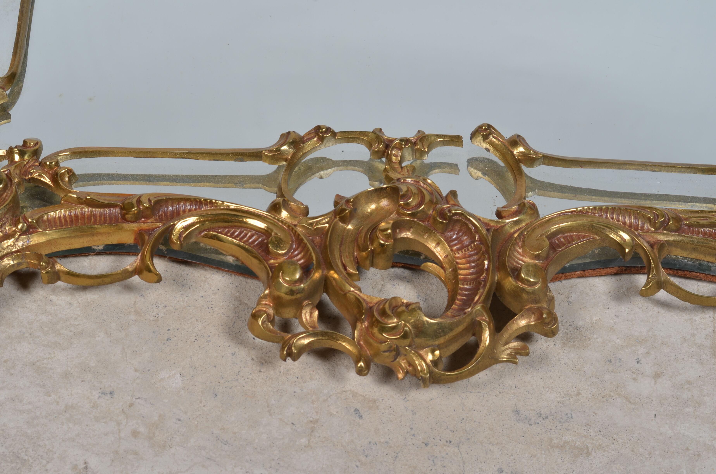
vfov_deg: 18.1
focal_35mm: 75
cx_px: 358
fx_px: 1489
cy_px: 237
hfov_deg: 27.0
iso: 100
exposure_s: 1/125
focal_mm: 50
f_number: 14
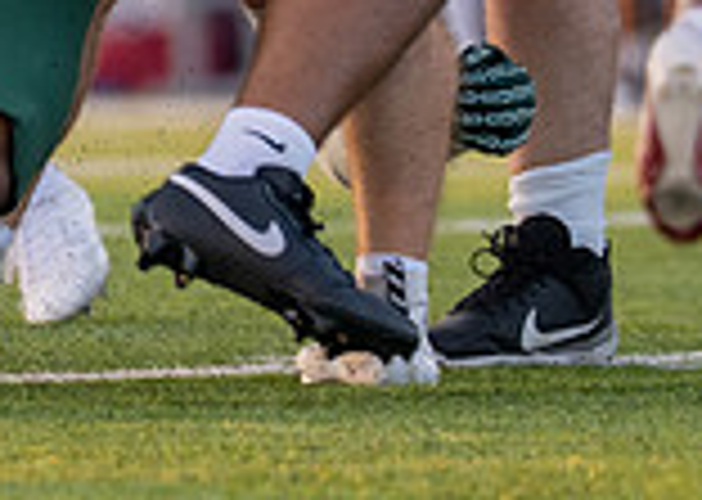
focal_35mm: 1190
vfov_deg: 1.2
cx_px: 132
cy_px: -288
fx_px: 23695
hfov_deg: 1.7
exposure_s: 1/1250
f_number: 2.8
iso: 500
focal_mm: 200
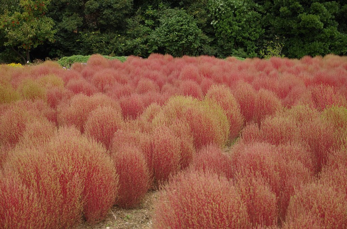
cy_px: 114
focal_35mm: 51
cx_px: 174
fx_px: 491
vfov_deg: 26.4
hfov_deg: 39.0
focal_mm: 34
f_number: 3.5
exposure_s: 1/400
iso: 100
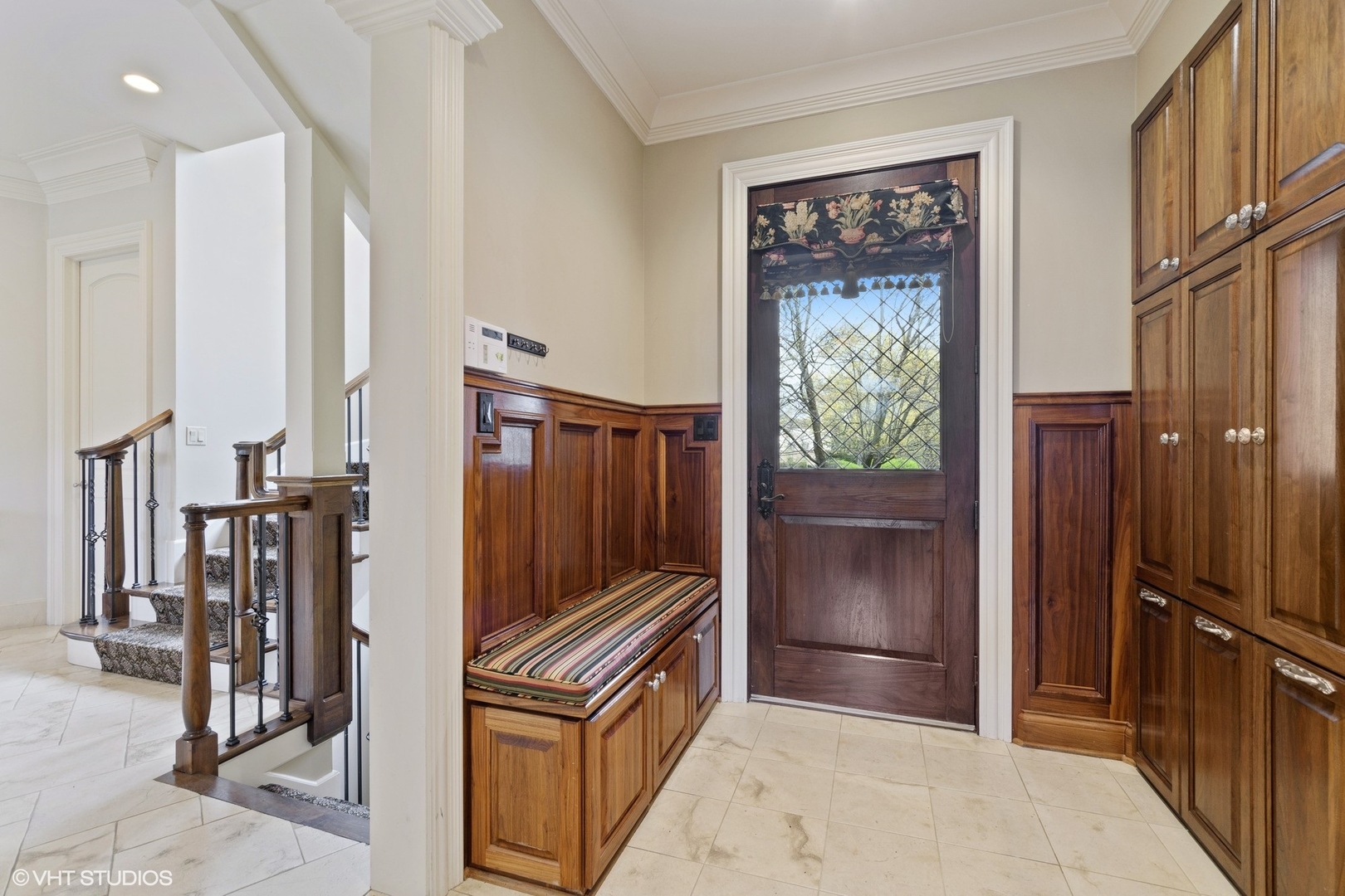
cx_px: 672
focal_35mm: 15
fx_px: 560
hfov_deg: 100.4
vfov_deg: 77.3
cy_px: 448
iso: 200
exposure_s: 1/2
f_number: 8
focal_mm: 10
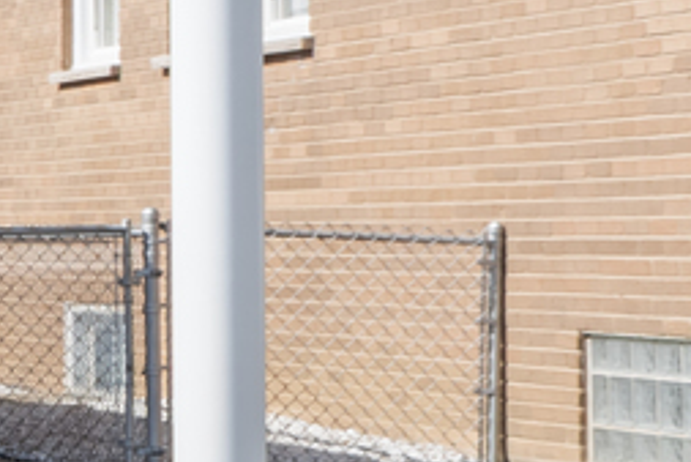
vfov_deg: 6.9
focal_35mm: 198
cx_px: -1382
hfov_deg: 8.6
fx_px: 3803
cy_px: 314
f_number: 10
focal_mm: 31
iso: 640
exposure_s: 1/250
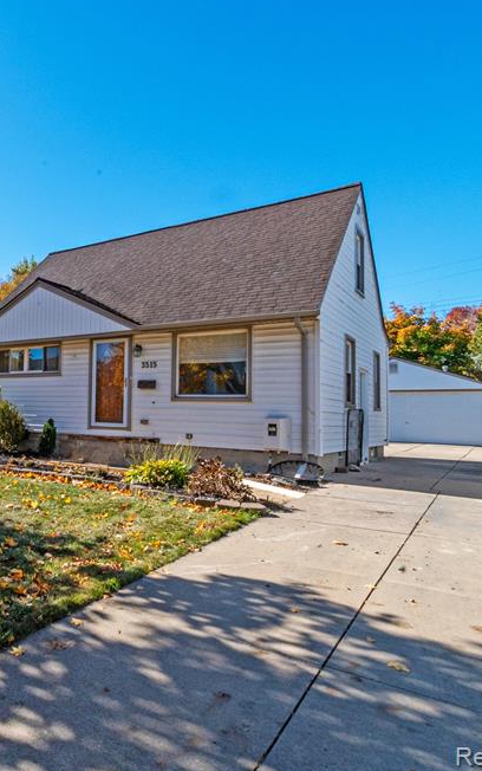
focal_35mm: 24
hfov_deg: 42.1
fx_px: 504
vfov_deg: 74.7
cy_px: 372
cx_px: -30
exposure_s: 1/160
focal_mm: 10
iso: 400
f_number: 20
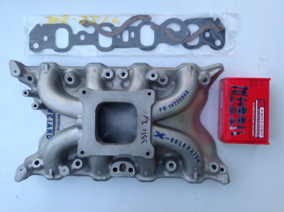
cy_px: 106
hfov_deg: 52.7
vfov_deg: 40.6
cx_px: 142
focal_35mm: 35
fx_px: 287
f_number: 2.4
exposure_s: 1/17
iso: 64
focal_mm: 4.28
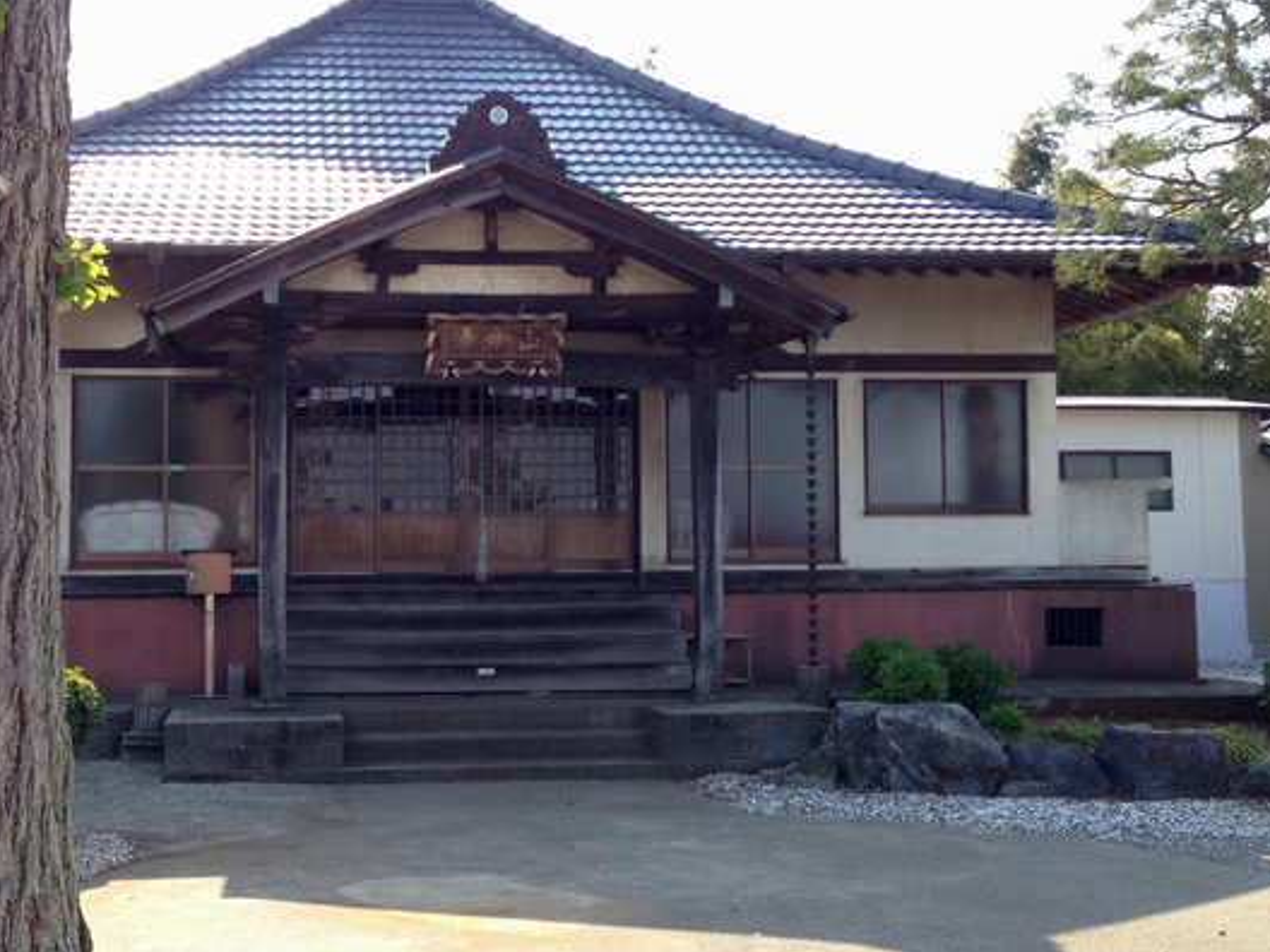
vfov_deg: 29.1
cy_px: 447
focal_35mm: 50
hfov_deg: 38.0
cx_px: 479
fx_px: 1834
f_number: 2.4
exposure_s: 1/390
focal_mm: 4.13
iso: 50
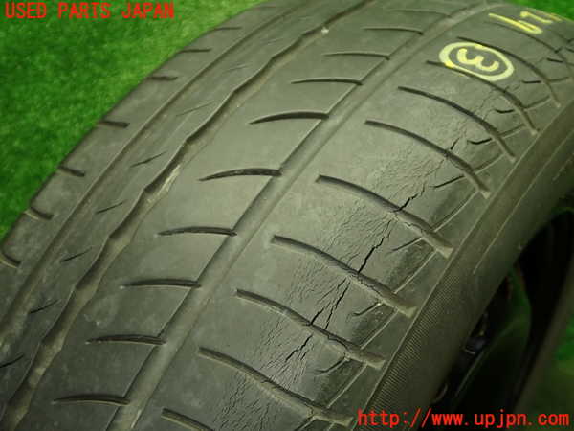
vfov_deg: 39.7
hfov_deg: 51.4
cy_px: 216
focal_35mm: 36
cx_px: 287
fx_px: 597
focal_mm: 6.37
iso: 200
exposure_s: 1/40
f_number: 2.5
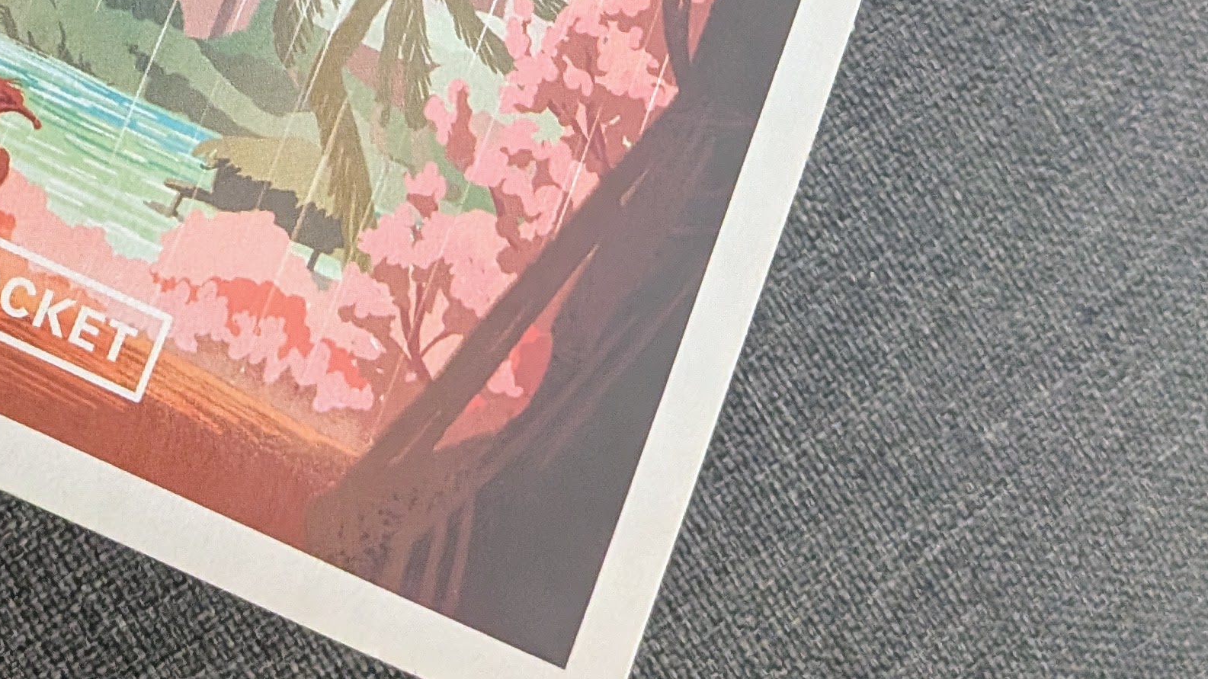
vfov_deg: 15.6
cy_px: -539
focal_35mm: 66
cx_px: 112
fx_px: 2114
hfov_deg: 30.4
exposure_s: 1/50
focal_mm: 4.53
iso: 1061
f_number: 1.7
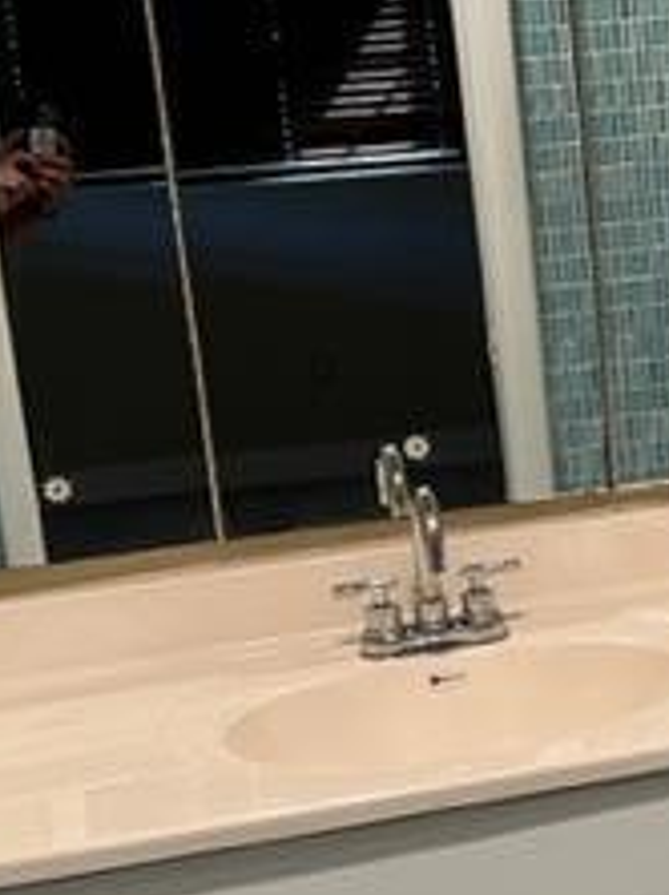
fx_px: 1936
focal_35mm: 75
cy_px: 504
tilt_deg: -12.0
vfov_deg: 26.0
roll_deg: +5.0
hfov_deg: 19.1
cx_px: 665
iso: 100
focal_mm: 5.7
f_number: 1.5
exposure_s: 1/60
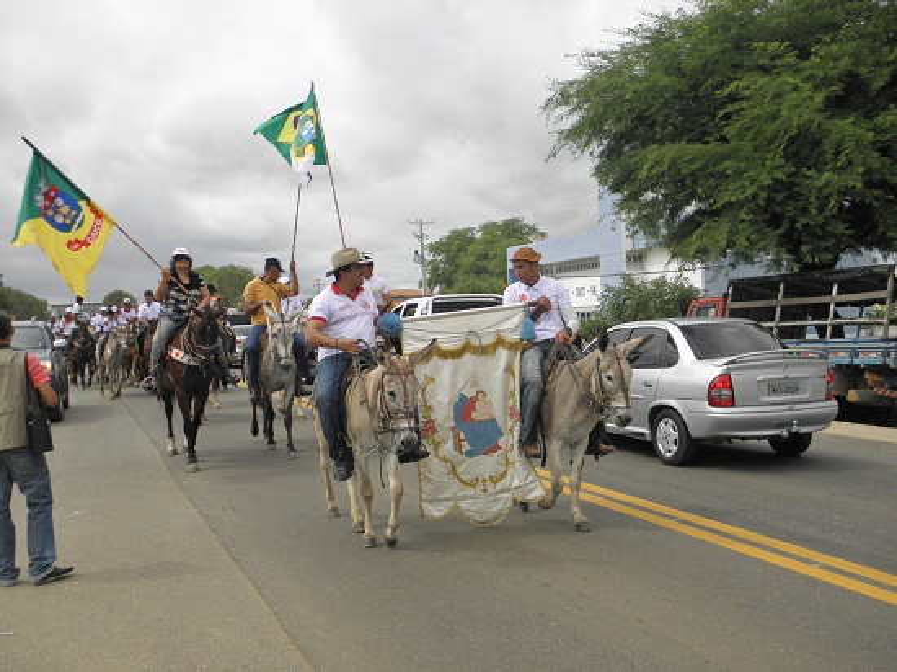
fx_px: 984
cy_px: 336
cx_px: 448
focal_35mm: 38
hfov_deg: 49.0
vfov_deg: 37.7
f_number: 7.4
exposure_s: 1/250
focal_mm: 6.8
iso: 100
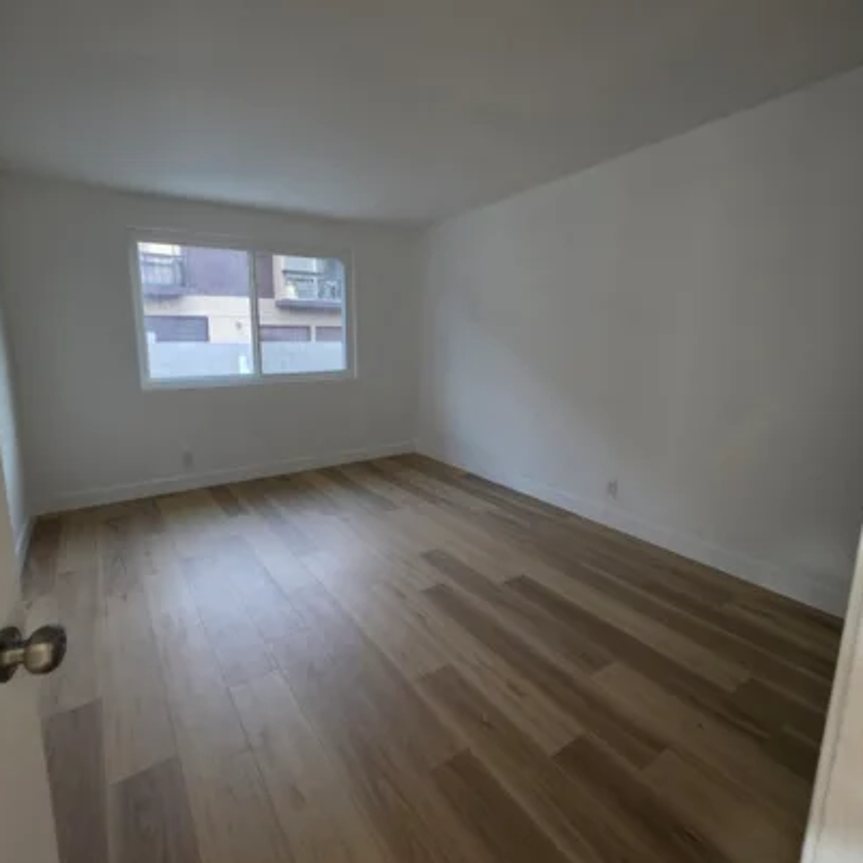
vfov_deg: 87.4
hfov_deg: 87.4
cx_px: 423
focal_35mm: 16
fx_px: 451
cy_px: 412
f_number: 1.9
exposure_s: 1/60
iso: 1000
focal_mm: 2.2
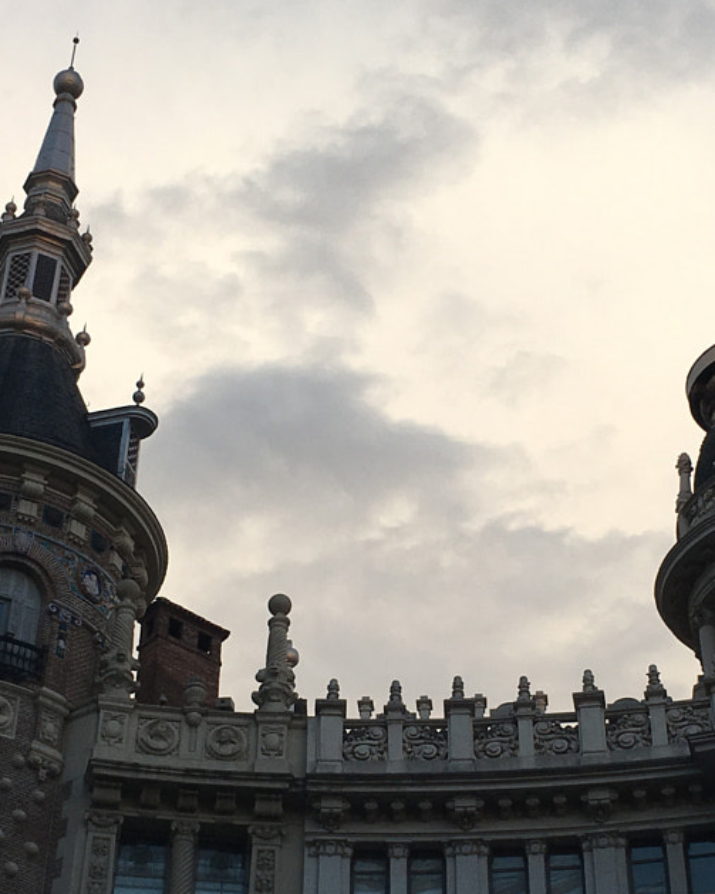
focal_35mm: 72
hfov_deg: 21.2
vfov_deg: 26.4
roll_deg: +0.1
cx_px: 408
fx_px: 1905
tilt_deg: +39.1
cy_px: 524
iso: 25
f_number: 2.2
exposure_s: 1/368
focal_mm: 4.15
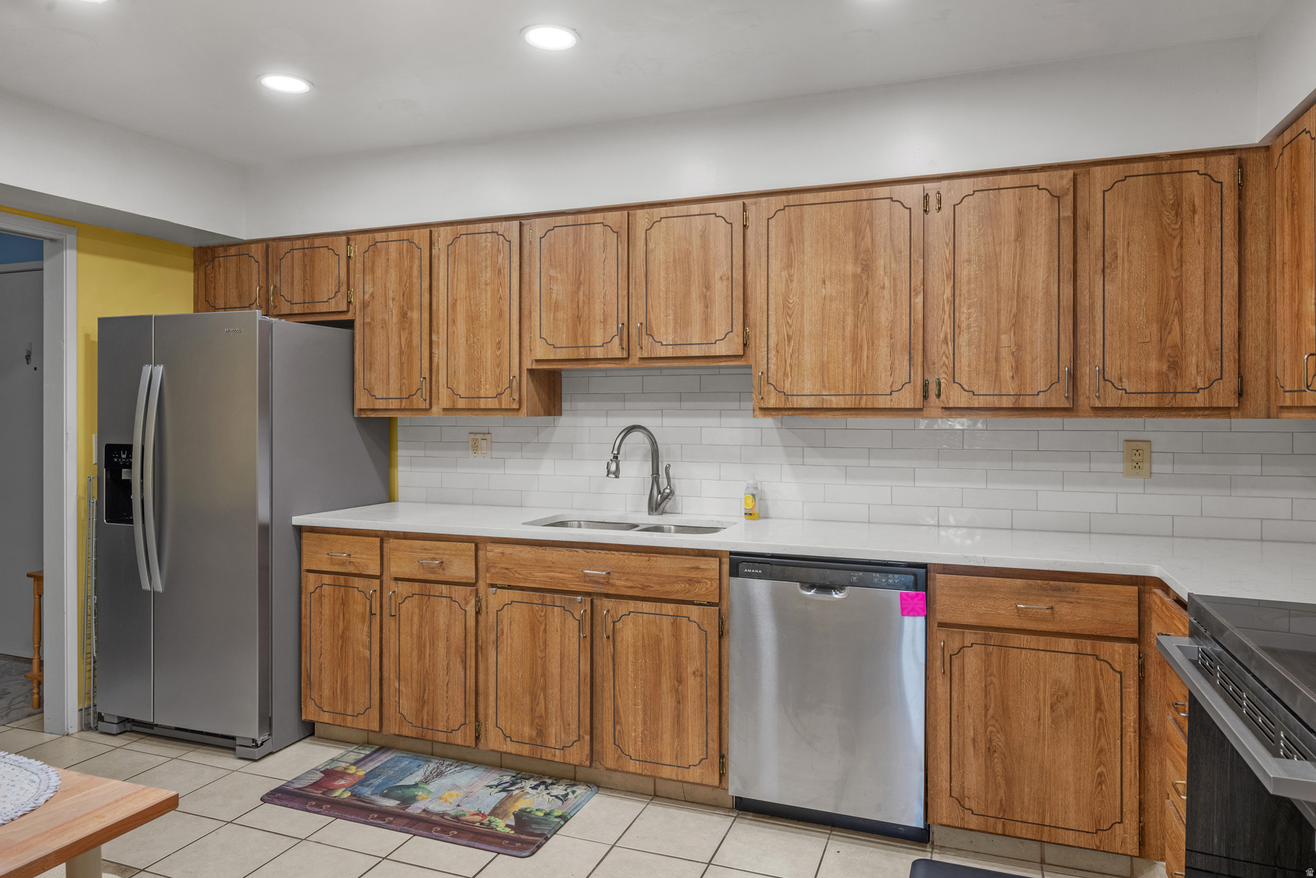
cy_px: 439
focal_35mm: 22
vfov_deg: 58.4
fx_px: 786
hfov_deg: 79.9
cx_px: 658
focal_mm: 21.5
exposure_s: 1/1.67
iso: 500
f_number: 8
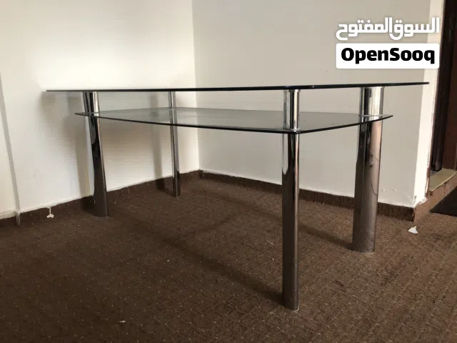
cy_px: 172
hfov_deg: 63.4
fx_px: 370
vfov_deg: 49.7
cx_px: 228
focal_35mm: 28
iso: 50
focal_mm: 4
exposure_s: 1/15
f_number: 1.8
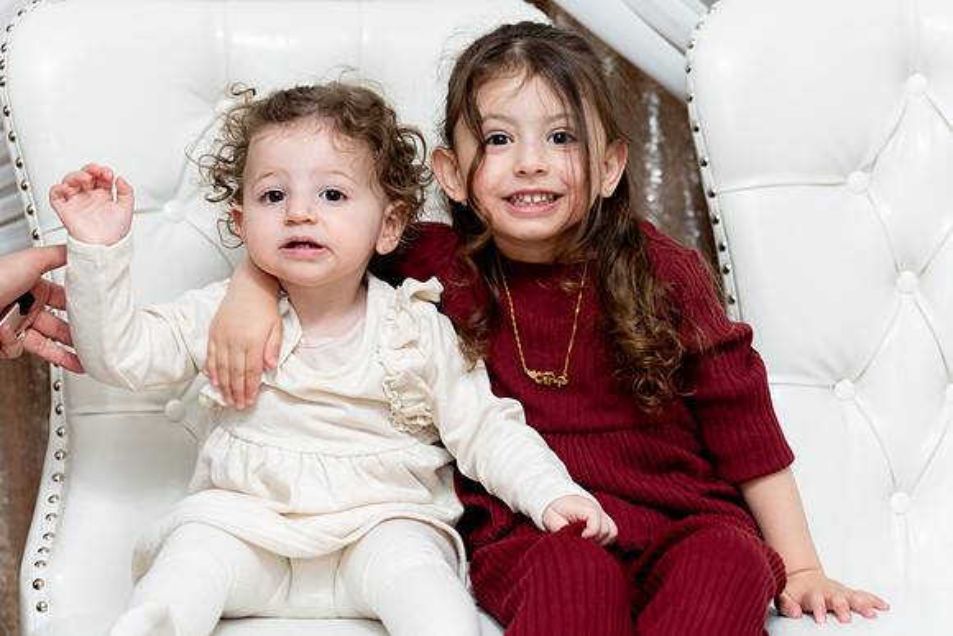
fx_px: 2092
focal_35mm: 79
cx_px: 476
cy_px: 318
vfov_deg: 17.3
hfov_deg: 25.7
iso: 1250
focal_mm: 79
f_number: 3.5
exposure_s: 1/125
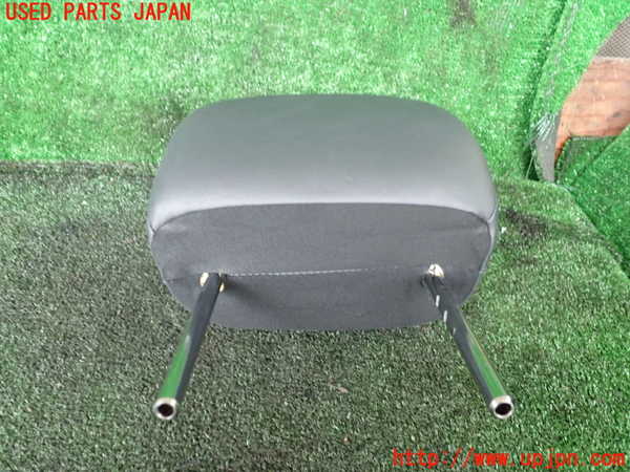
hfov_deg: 60.0
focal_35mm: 30
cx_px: 315
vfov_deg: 46.8
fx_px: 546
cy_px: 236
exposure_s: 1/30
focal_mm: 5.4
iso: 320
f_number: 2.3
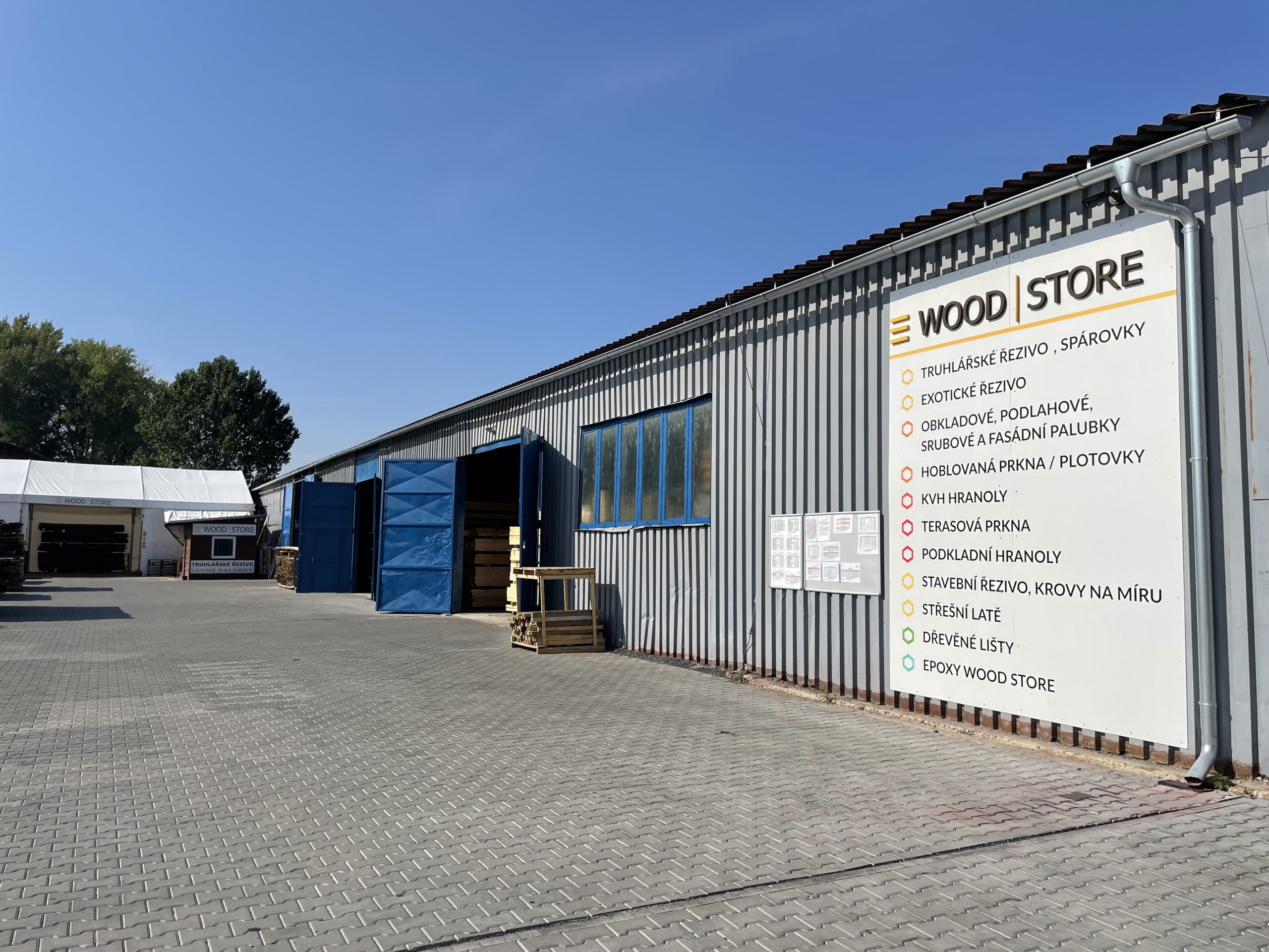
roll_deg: -0.2
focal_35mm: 26
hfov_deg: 67.3
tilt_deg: +6.6
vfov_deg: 53.1
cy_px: 476
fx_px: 953
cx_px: 634
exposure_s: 1/6494
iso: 32
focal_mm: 4.2
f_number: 1.6
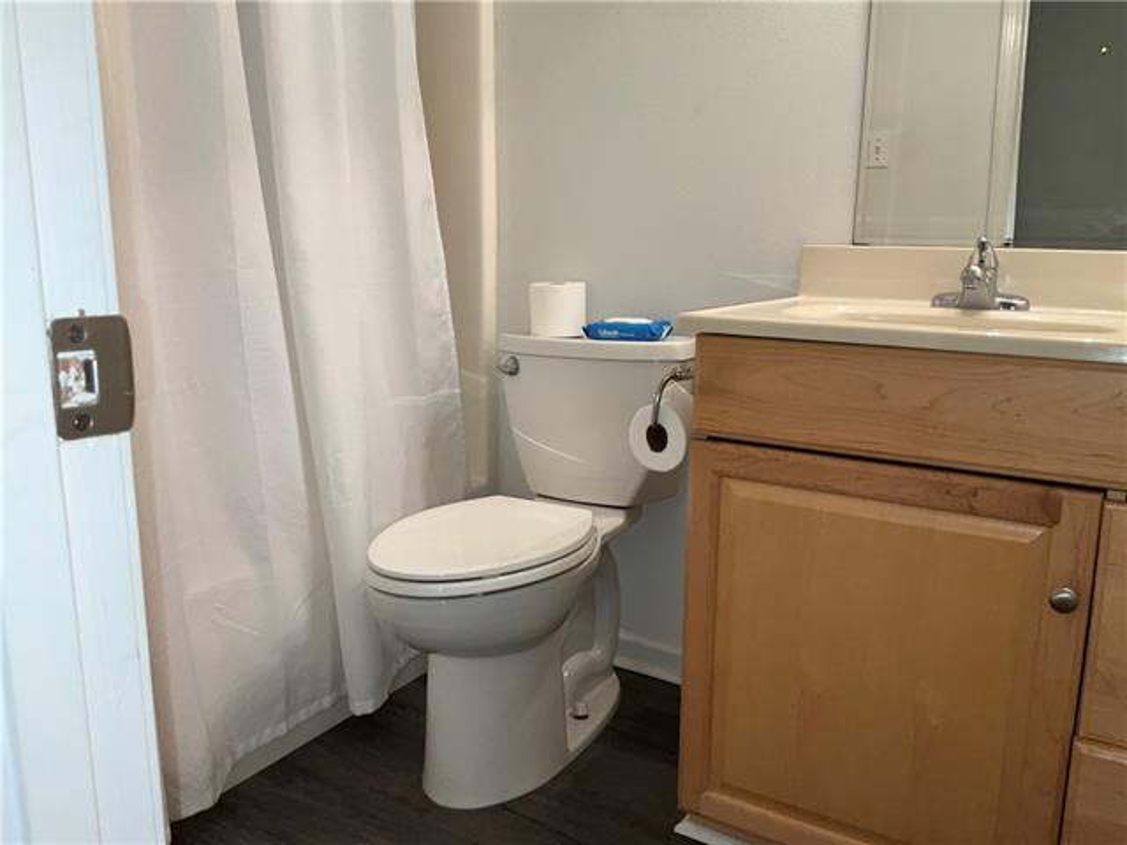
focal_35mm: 29
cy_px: 422
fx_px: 944
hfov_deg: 61.7
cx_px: 564
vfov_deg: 48.2
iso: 40
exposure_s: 1/60
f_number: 1.8
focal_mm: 3
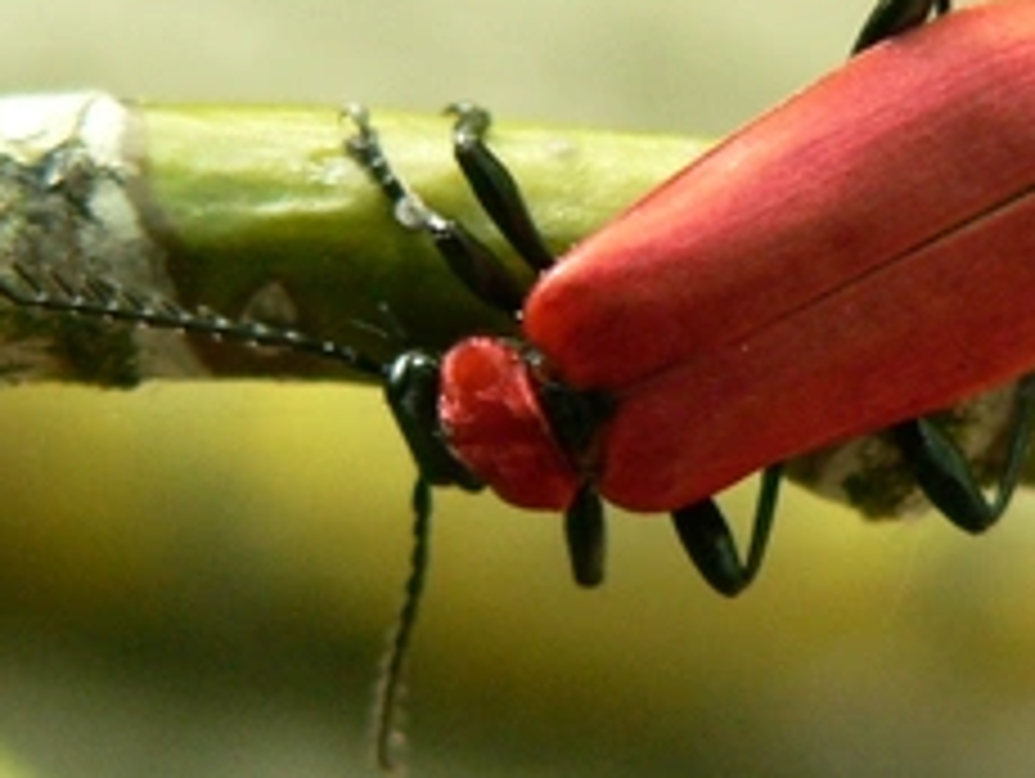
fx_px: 6076
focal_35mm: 203
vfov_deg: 7.3
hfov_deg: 9.7
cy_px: 436
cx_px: 684
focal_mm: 12.1
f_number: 2.8
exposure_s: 1/40
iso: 200
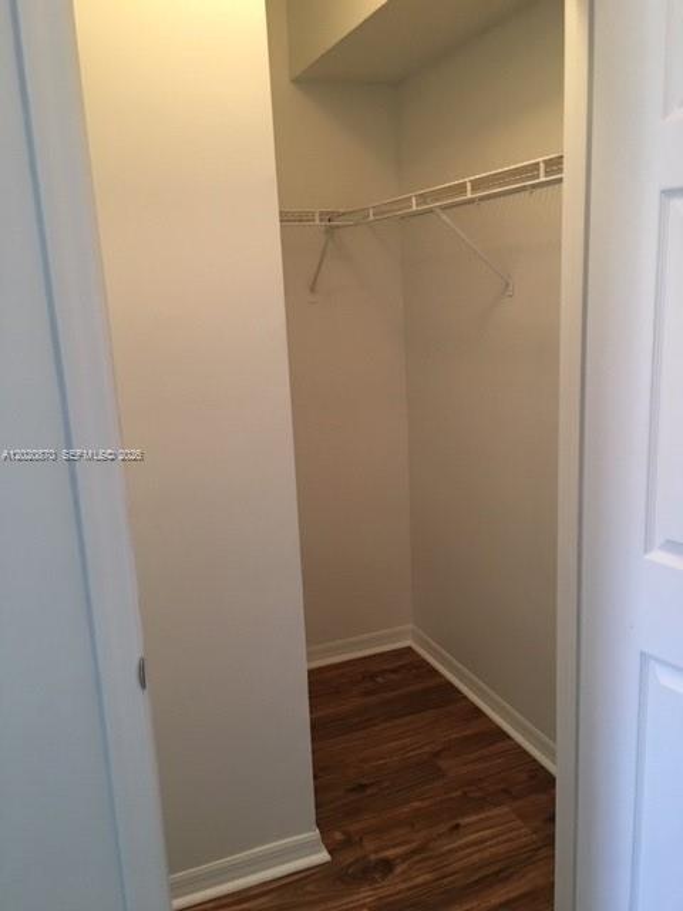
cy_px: 456
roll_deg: +3.0
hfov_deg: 48.2
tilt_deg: -11.7
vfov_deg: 61.7
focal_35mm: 29
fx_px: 763
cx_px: 342
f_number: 2.2
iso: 80
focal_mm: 4.15
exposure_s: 1/15
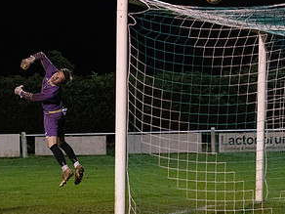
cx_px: -4
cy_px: 120
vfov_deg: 6.8
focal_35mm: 217
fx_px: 1787
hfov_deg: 9.1
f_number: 2.8
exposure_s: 1/640
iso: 5000
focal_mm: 95
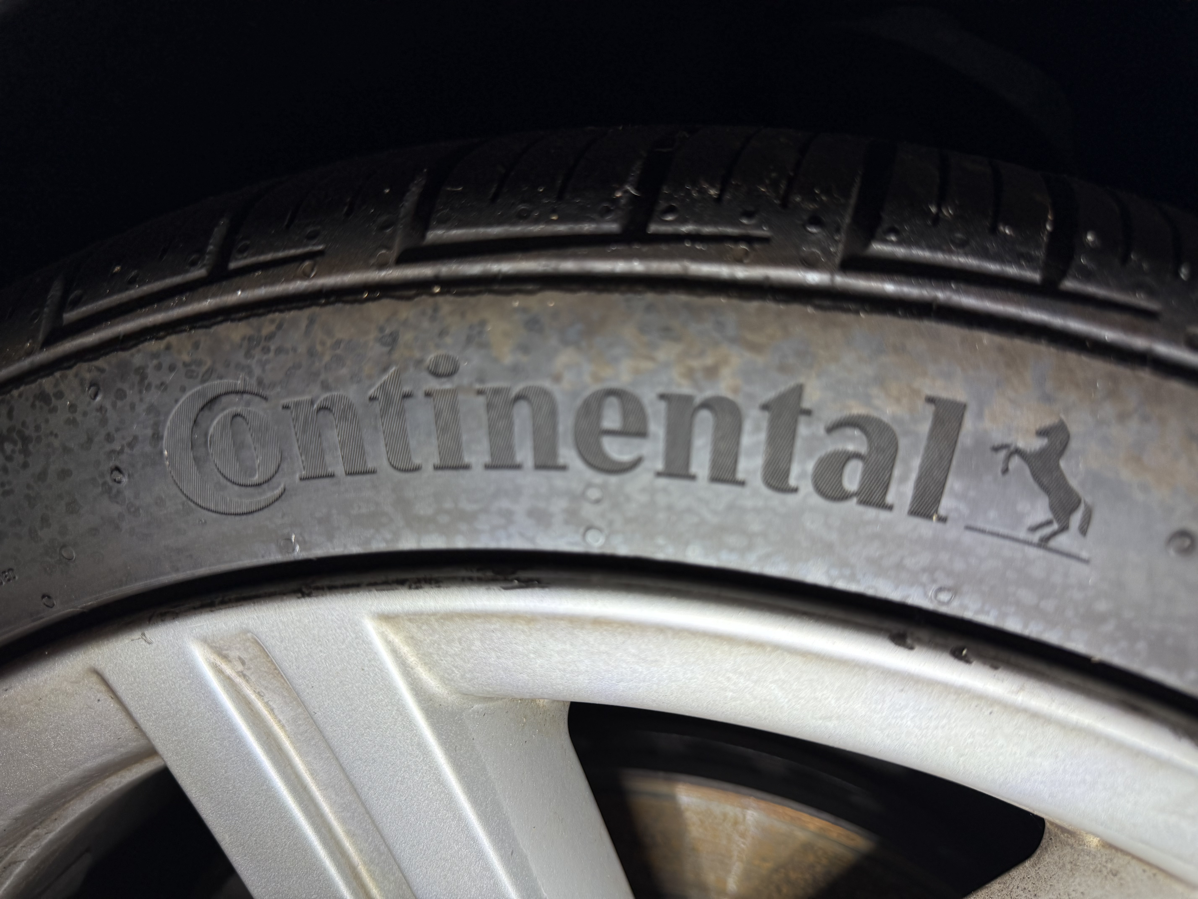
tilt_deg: -17.9
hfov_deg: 71.6
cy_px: 450
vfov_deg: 56.8
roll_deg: -6.2
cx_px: 599
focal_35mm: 24
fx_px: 831
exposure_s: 1/230
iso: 125
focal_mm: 6.76
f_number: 1.78
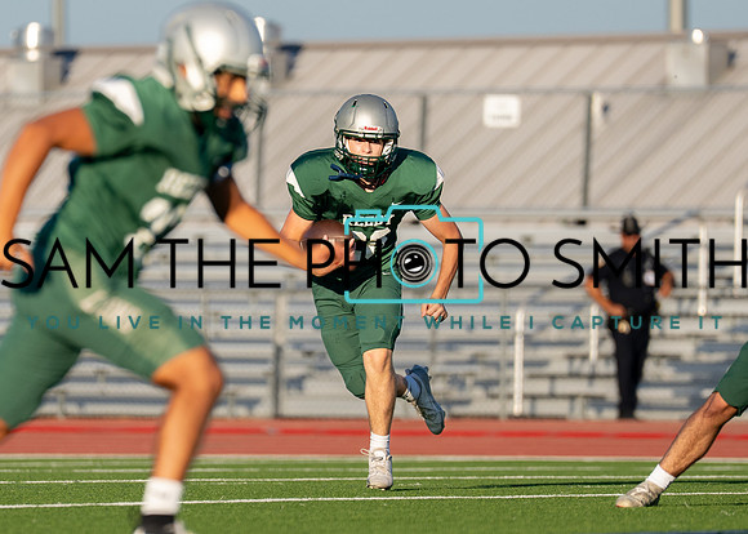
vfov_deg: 3.0
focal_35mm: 472
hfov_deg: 4.3
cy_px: 257
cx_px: 284
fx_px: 10028
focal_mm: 200
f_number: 2.8
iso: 200
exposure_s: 1/2500
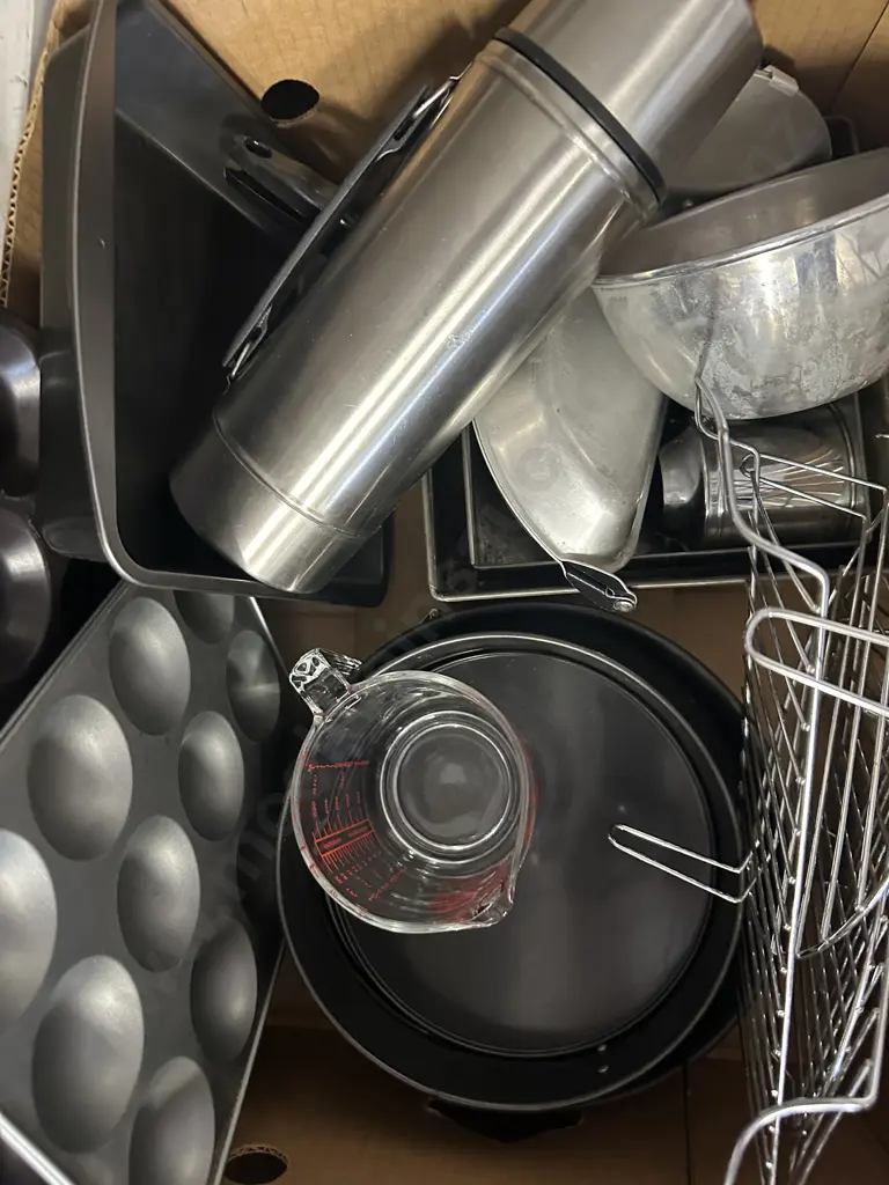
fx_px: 822
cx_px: 444
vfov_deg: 71.6
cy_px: 592
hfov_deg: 56.8
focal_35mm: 24
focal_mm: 6.86
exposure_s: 1/33
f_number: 1.78
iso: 640
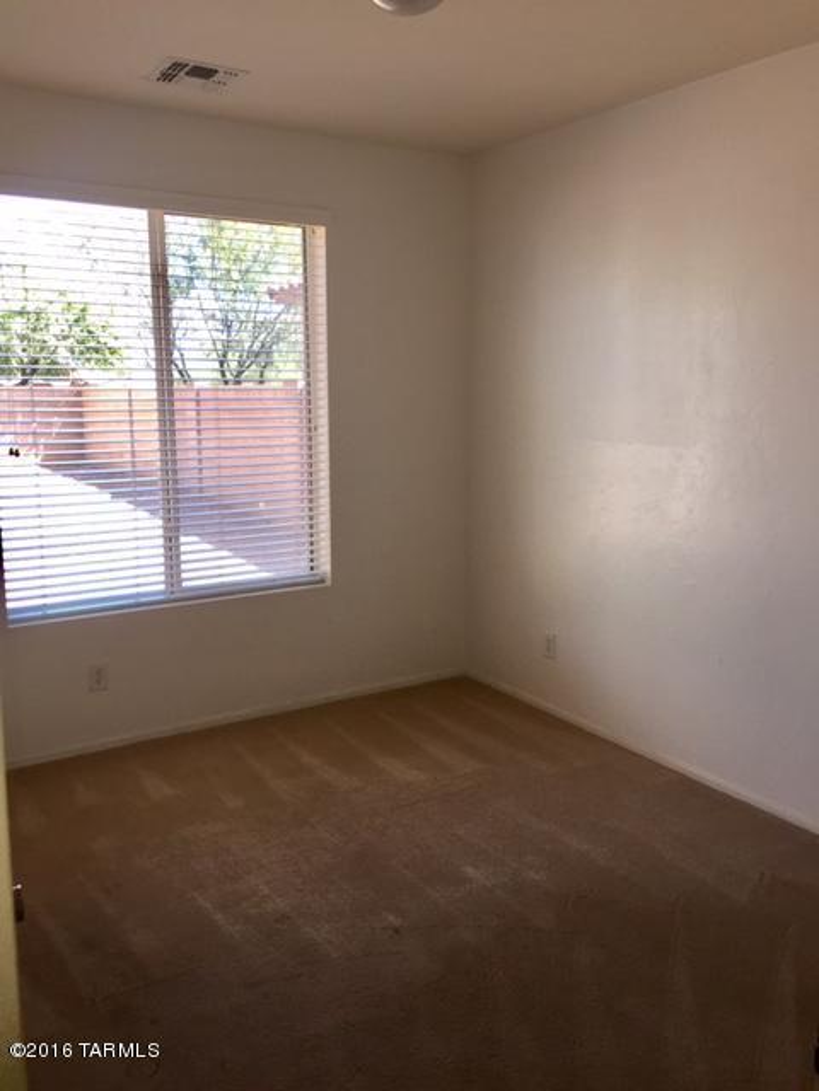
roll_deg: +0.0
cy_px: 546
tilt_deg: -7.5
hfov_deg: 48.2
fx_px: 915
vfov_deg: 61.7
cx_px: 410
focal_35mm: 29
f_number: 2.2
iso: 32
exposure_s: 1/120
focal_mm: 4.15
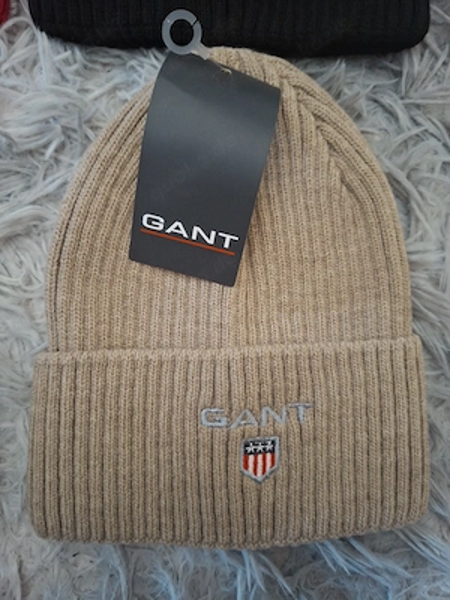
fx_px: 399
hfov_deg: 58.9
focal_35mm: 23
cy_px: 300
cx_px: 225
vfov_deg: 73.9
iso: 1250
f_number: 1.8
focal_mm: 5.54
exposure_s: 1/13
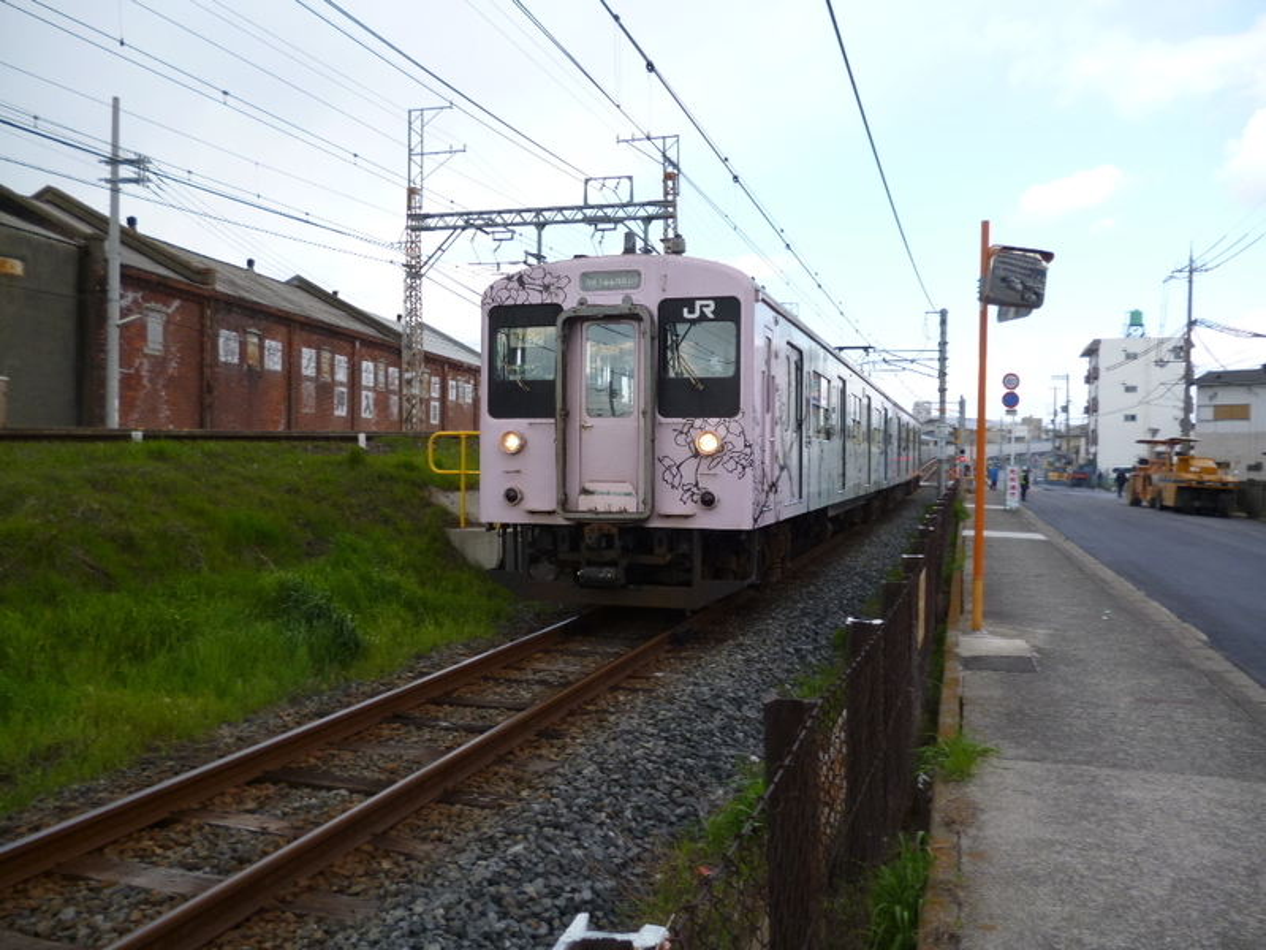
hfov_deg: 63.4
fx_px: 1024
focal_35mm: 28
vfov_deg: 49.7
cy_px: 475
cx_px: 633
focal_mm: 5
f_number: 3.1
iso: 100
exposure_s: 1/320
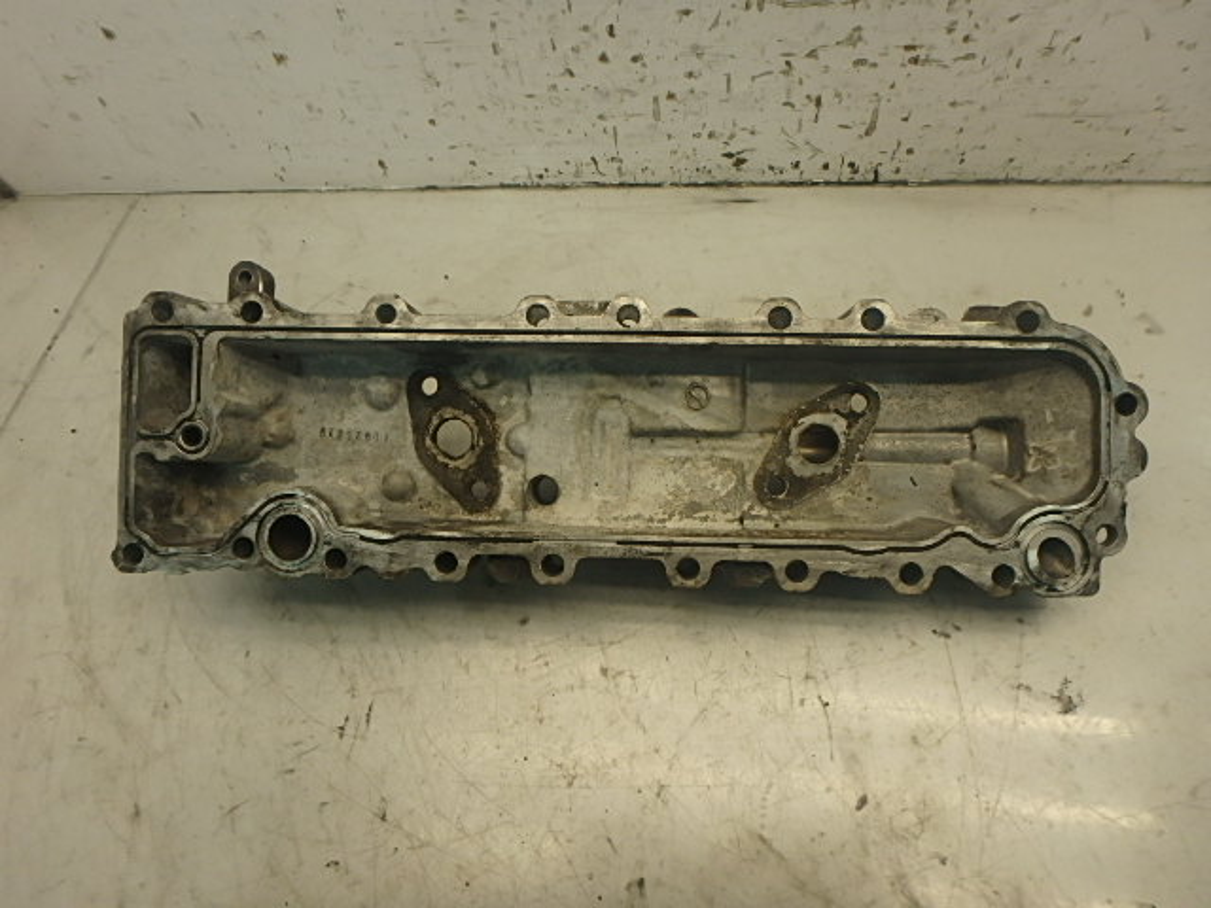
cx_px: 606
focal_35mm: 21
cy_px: 454
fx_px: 735
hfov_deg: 79.0
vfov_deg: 63.4
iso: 160
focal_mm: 3.7
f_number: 3.5
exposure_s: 1/60
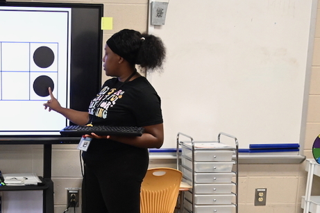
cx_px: 69
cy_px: 234
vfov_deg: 16.5
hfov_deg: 25.0
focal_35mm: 80
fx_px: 711
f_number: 4
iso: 5000
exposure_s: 1/250
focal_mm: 36
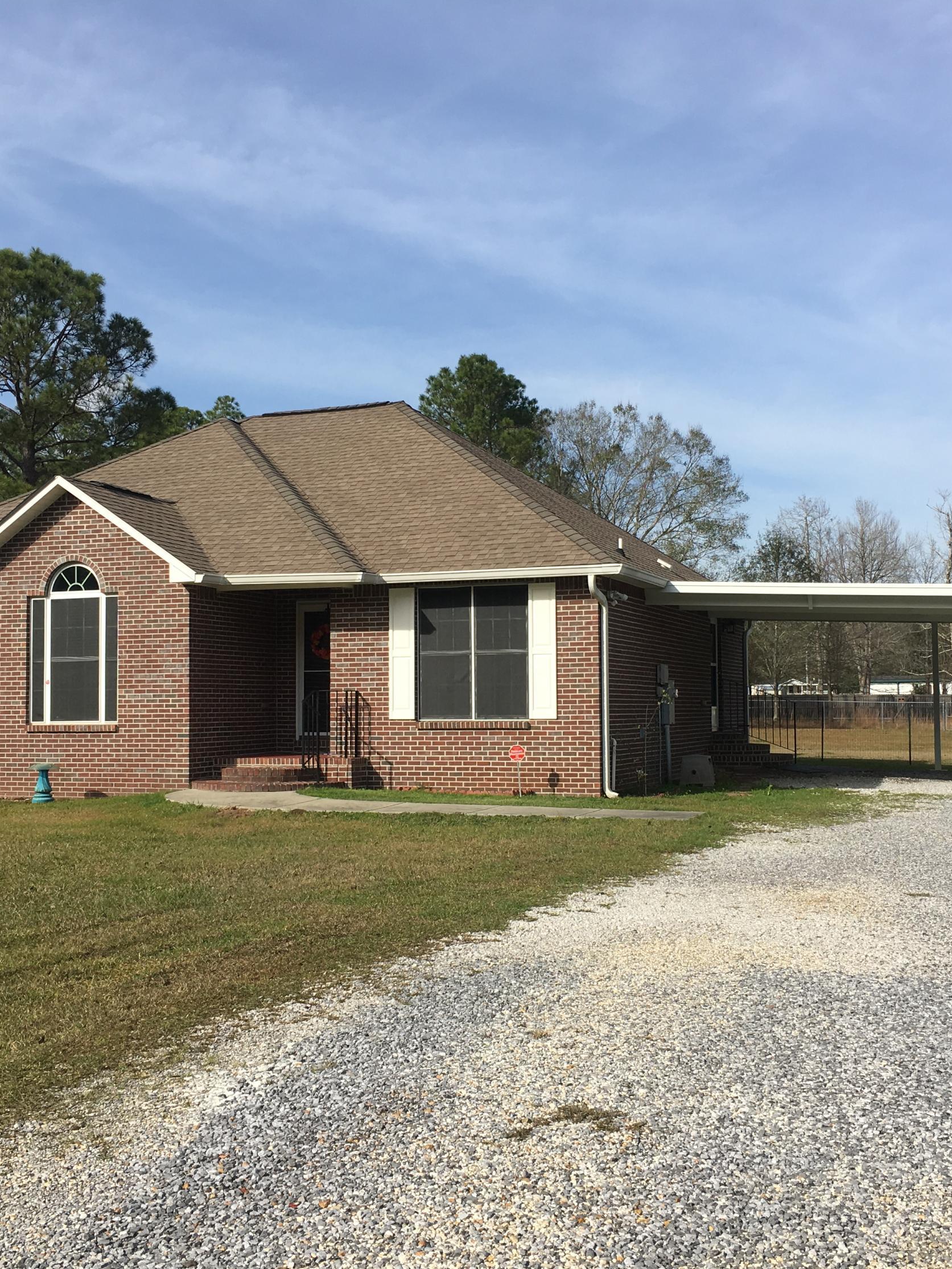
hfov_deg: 36.8
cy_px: 635
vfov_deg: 47.9
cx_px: 489
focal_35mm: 39
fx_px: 1430
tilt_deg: +2.7
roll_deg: +0.0
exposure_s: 1/1672
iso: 25
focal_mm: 4.15
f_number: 2.2
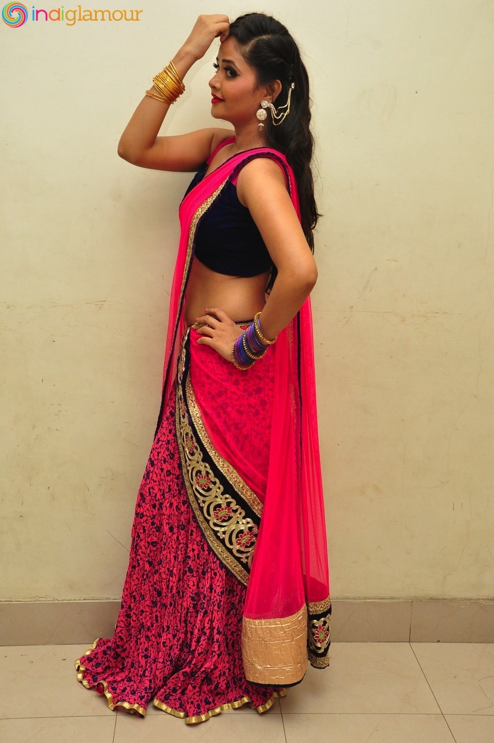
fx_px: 929
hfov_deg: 29.8
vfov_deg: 43.7
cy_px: 372
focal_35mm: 45
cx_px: 247
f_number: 7.1
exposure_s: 1/125
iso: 1600
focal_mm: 30
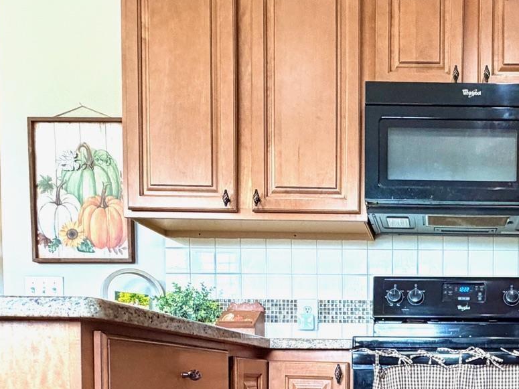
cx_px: 445
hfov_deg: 46.4
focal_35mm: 37
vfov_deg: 34.6
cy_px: 402
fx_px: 555
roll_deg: +0.2
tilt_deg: -2.8
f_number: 2.2
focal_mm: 2.22
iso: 400
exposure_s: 1/60
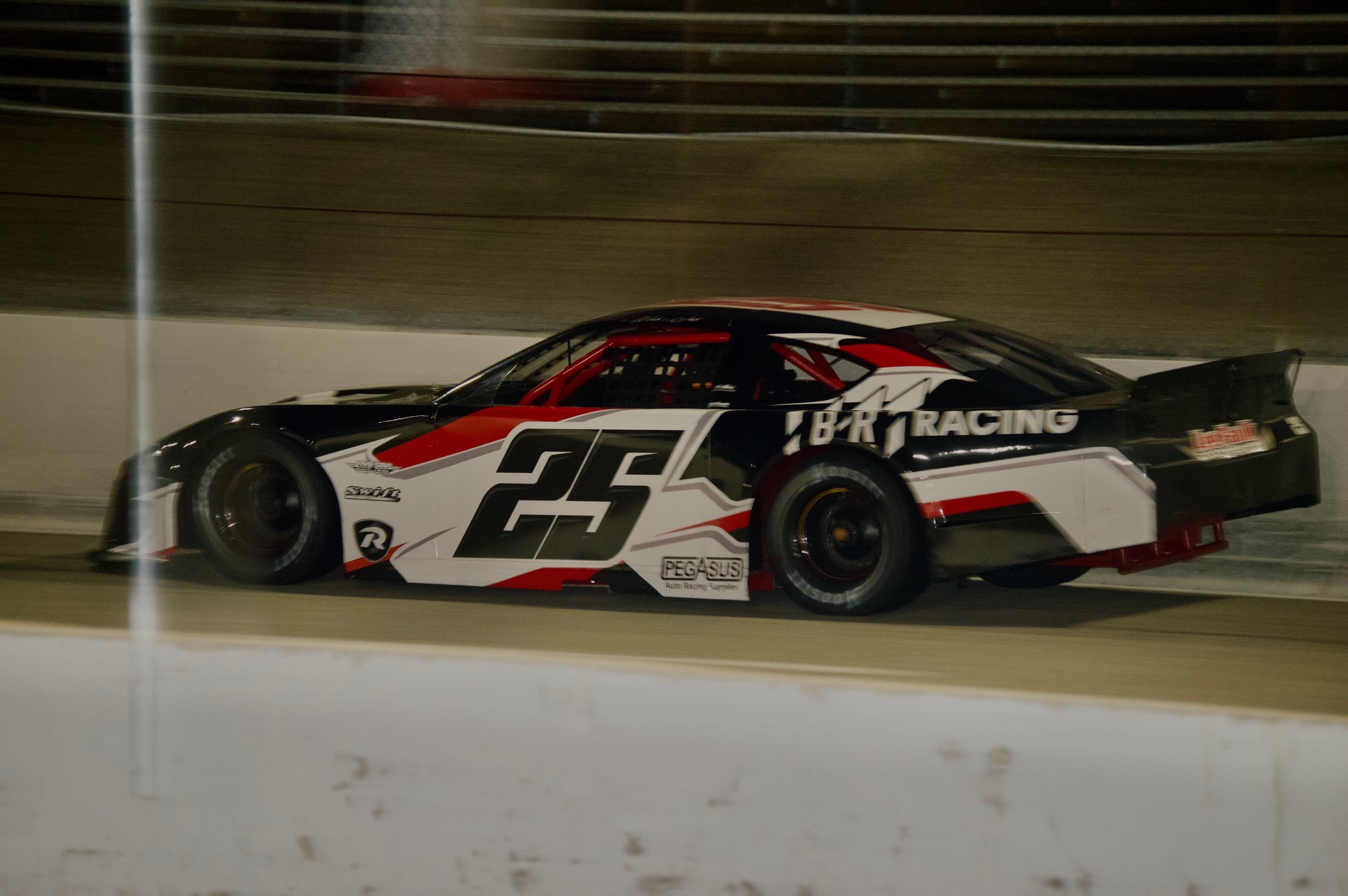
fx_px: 6734
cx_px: 674
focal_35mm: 180
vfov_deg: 7.6
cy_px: 448
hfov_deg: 11.4
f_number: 4.8
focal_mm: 120
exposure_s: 1/60
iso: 720
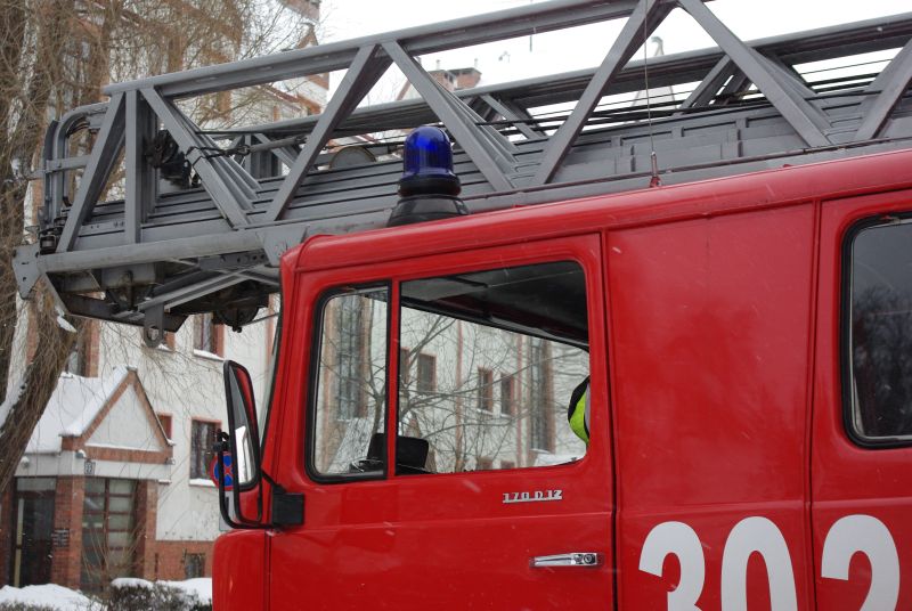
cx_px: 456
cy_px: 306
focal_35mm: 64
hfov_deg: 31.4
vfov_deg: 21.3
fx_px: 1624
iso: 400
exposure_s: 1/125
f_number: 6.7
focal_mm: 43
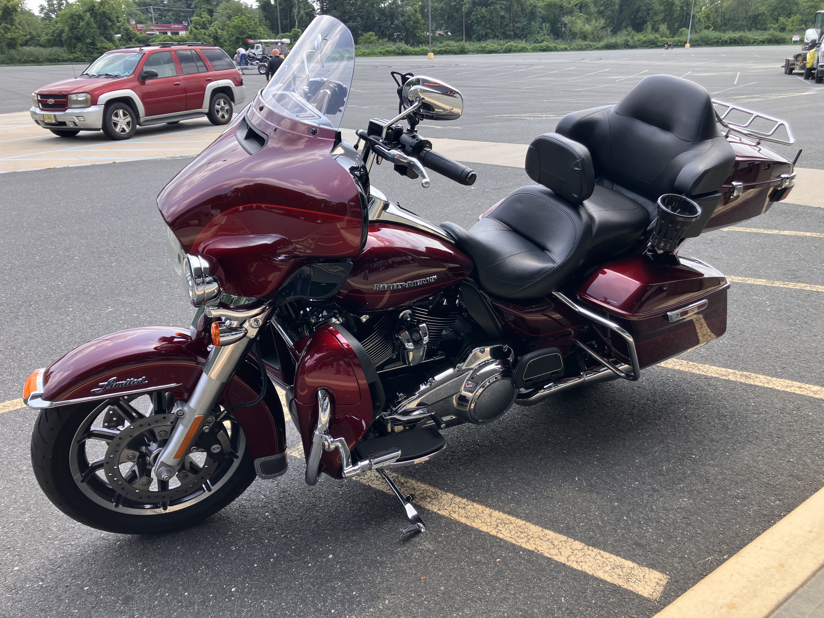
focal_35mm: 28
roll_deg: +0.1
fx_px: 667
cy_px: 309
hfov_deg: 63.4
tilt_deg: -19.7
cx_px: 412
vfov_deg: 49.7
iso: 32
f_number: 1.8
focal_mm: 3.99
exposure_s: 1/426
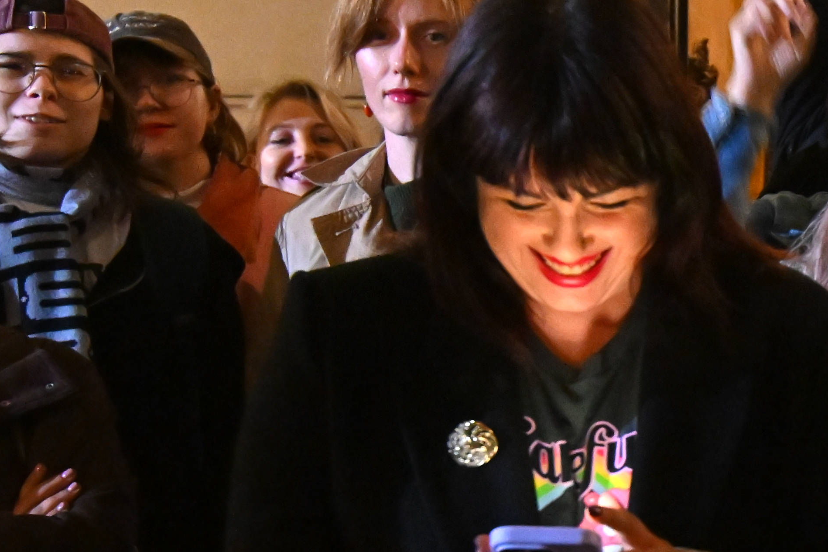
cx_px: 1101
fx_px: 2001
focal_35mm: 87
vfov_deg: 15.6
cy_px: 457
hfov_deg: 21.1
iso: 4000
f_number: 2.8
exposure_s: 1/30
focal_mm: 20
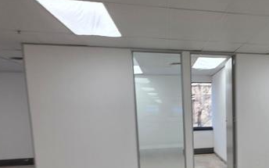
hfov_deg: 52.7
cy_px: 138
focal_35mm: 32
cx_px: 240
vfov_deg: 37.8
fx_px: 235
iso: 40
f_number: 1.9
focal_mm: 2.2
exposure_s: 1/100
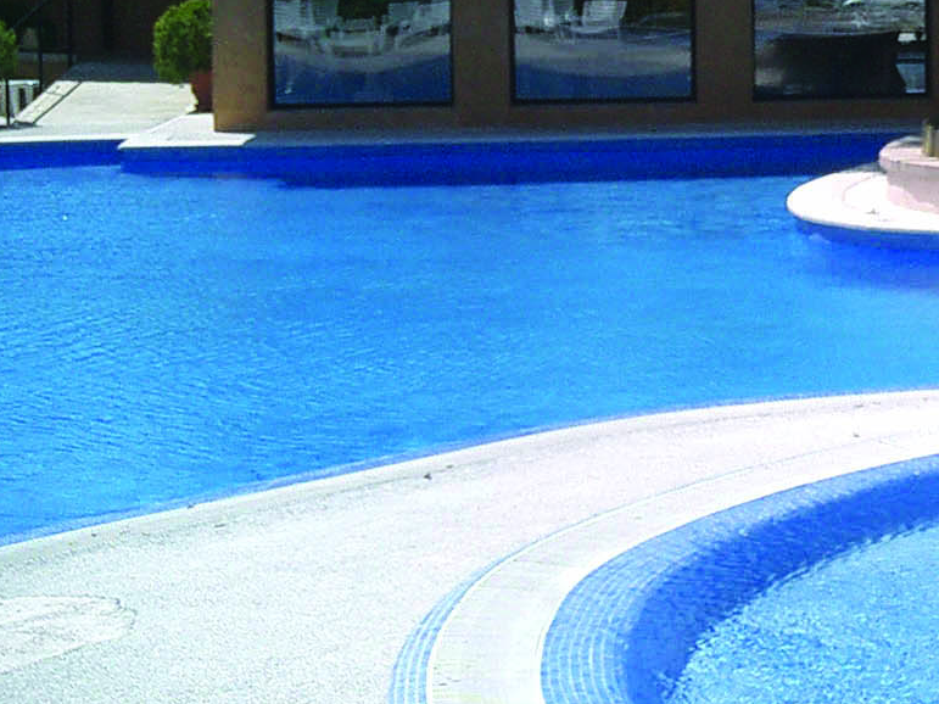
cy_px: 45
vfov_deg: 15.7
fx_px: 2522
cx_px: 1173
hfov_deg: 19.6
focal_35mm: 93
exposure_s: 1/1000
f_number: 4.2
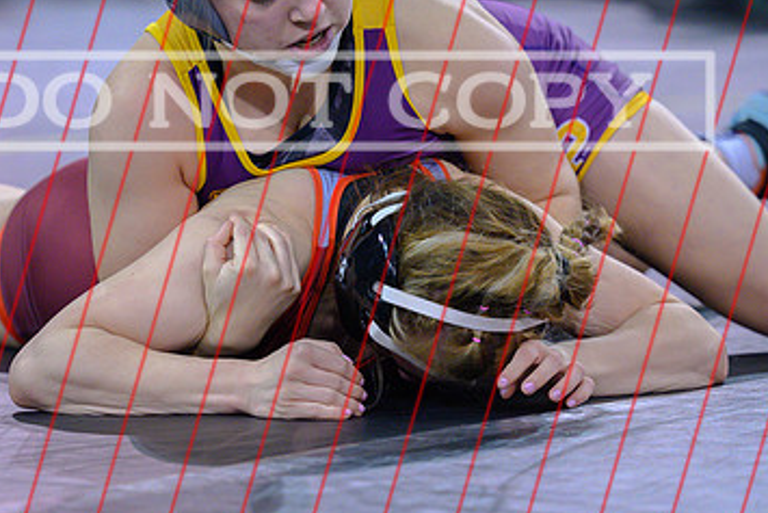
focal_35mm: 235
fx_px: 5015
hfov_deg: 8.8
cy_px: 179
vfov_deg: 5.9
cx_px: 309
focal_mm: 125
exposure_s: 1/640
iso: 2800
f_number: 2.8
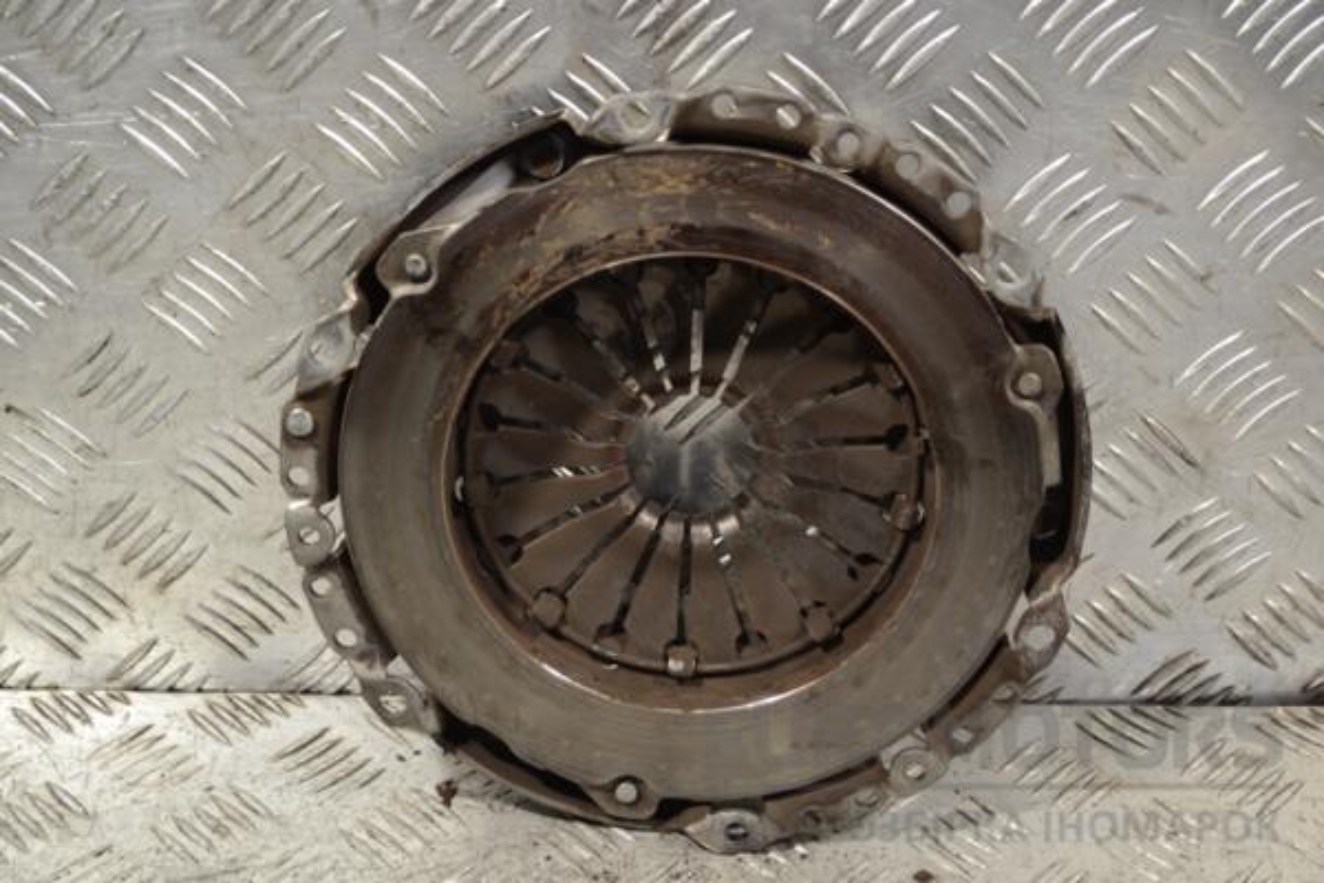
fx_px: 2206
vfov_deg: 22.6
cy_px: 442
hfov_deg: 33.4
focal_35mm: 60
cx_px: 662
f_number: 5.3
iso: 320
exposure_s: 1/30
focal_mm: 40
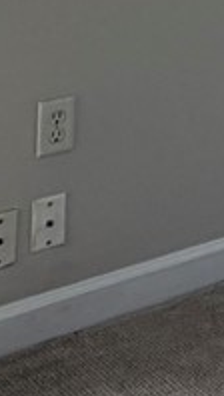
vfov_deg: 15.0
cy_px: -330
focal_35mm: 123
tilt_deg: +0.8
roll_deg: -0.3
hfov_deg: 8.3
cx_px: 680
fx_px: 1293
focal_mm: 2.22
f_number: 2.2
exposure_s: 1/121
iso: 50
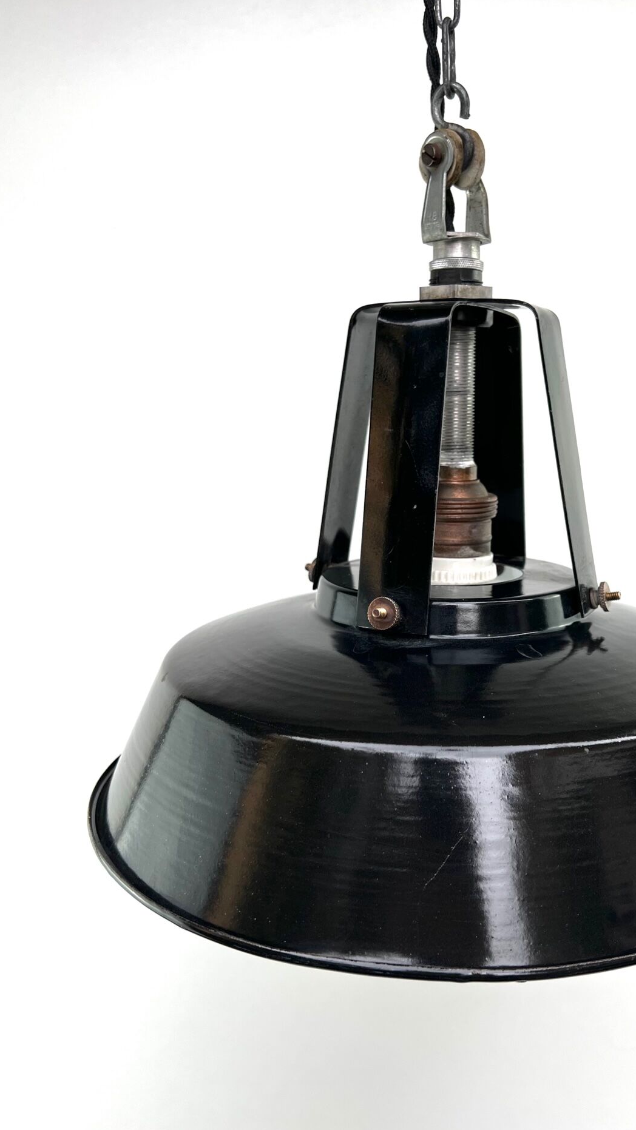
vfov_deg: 66.1
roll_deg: -1.9
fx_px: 869
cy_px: 571
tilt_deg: -10.7
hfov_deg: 39.7
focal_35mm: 29
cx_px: 428
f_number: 1.5
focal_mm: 5.7
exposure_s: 1/411
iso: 50
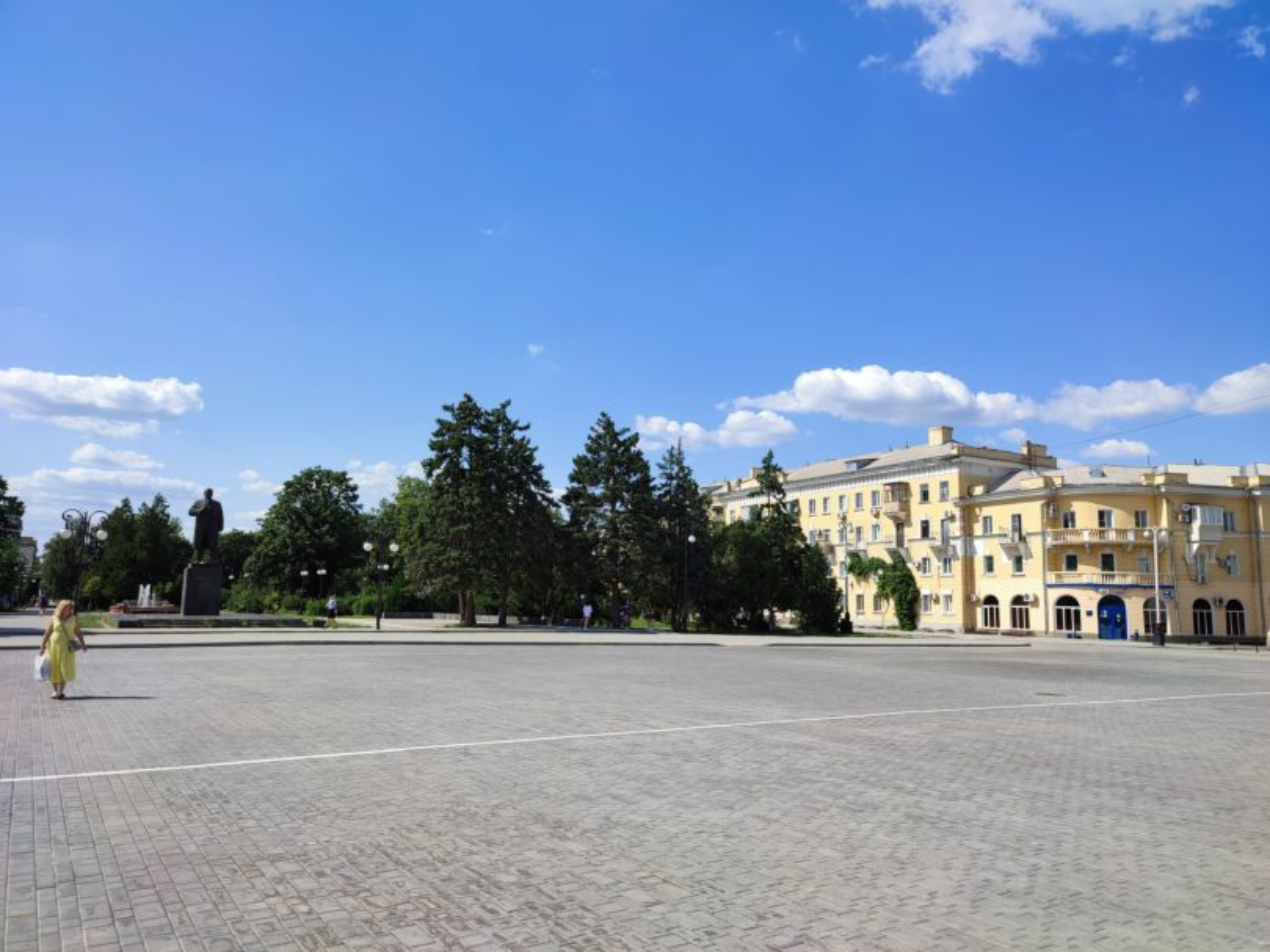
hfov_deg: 69.4
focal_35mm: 25
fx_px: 917
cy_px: 476
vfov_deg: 54.9
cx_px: 635
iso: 50
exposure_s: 1/743
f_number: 1.9
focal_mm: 6.04
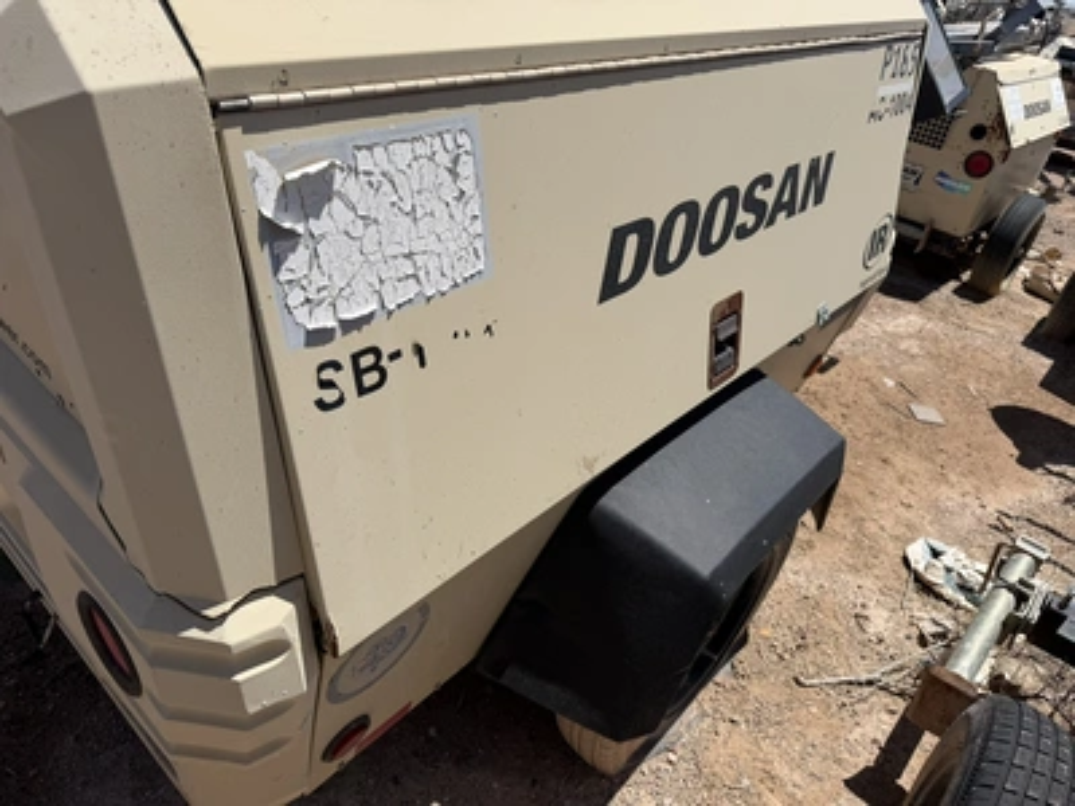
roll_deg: -10.5
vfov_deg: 56.8
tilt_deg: -31.8
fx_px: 745
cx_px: 538
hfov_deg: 71.6
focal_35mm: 24
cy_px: 403
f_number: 1.78
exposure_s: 1/8130
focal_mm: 6.76
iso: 80
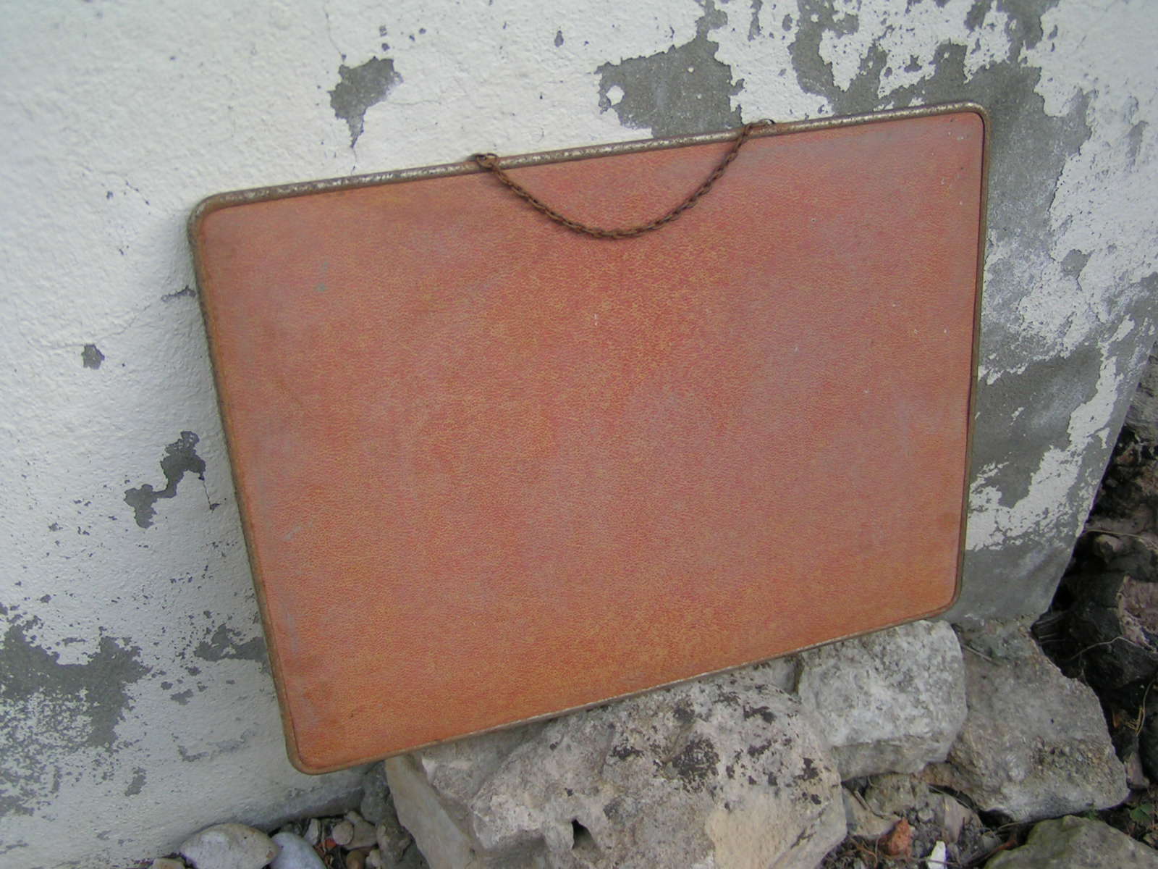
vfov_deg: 37.7
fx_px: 1271
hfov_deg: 49.0
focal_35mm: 38
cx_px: 579
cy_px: 434
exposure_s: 1/80
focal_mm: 5.8
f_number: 2.8
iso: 50
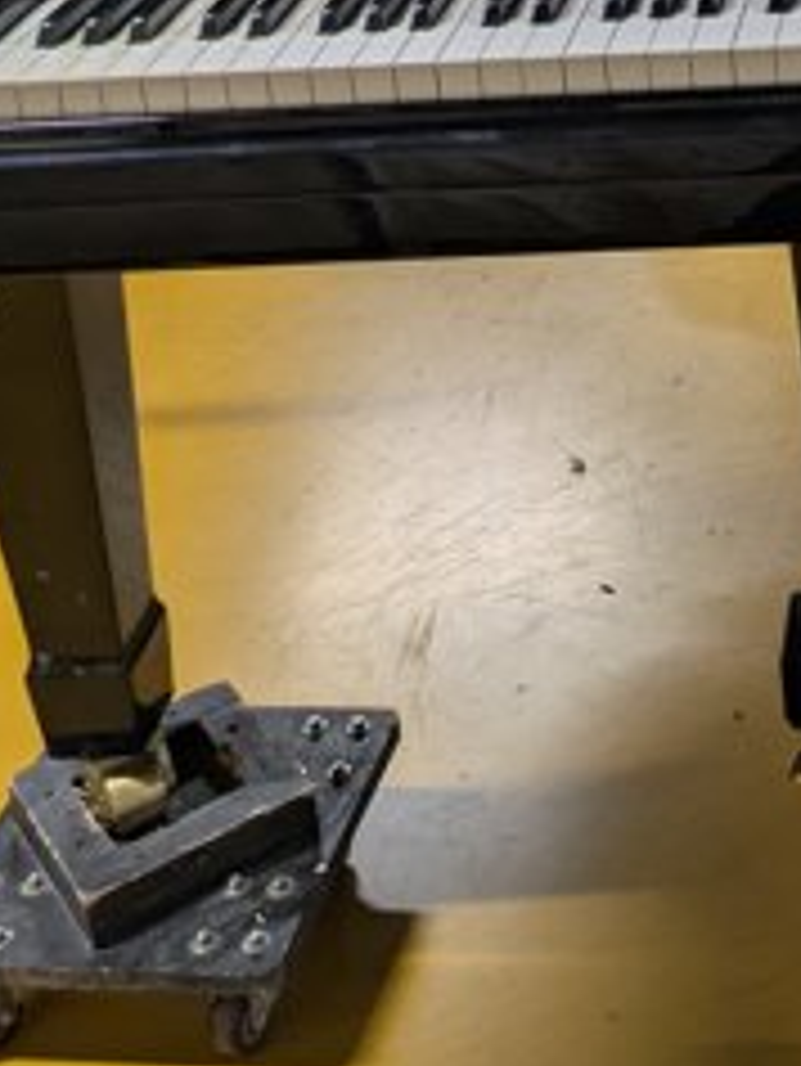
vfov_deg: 23.4
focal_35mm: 76
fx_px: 2343
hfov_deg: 18.6
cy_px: -220
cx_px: 907
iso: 128
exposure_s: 1/30
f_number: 1.89
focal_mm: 5.43
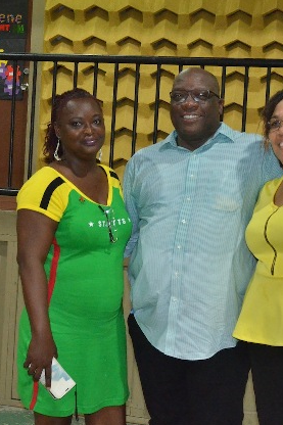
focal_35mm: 67
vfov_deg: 30.2
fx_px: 788
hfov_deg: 20.3
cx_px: 191
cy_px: 212
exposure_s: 1/125
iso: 3200
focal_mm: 29
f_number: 5
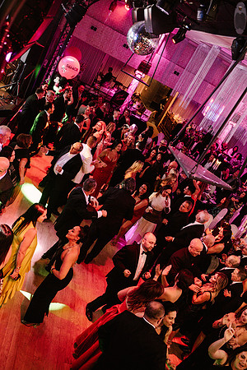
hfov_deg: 37.9
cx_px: 124
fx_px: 360
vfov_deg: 54.4
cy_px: 185
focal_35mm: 35
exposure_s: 1/200
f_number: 2.8
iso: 2500
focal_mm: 35
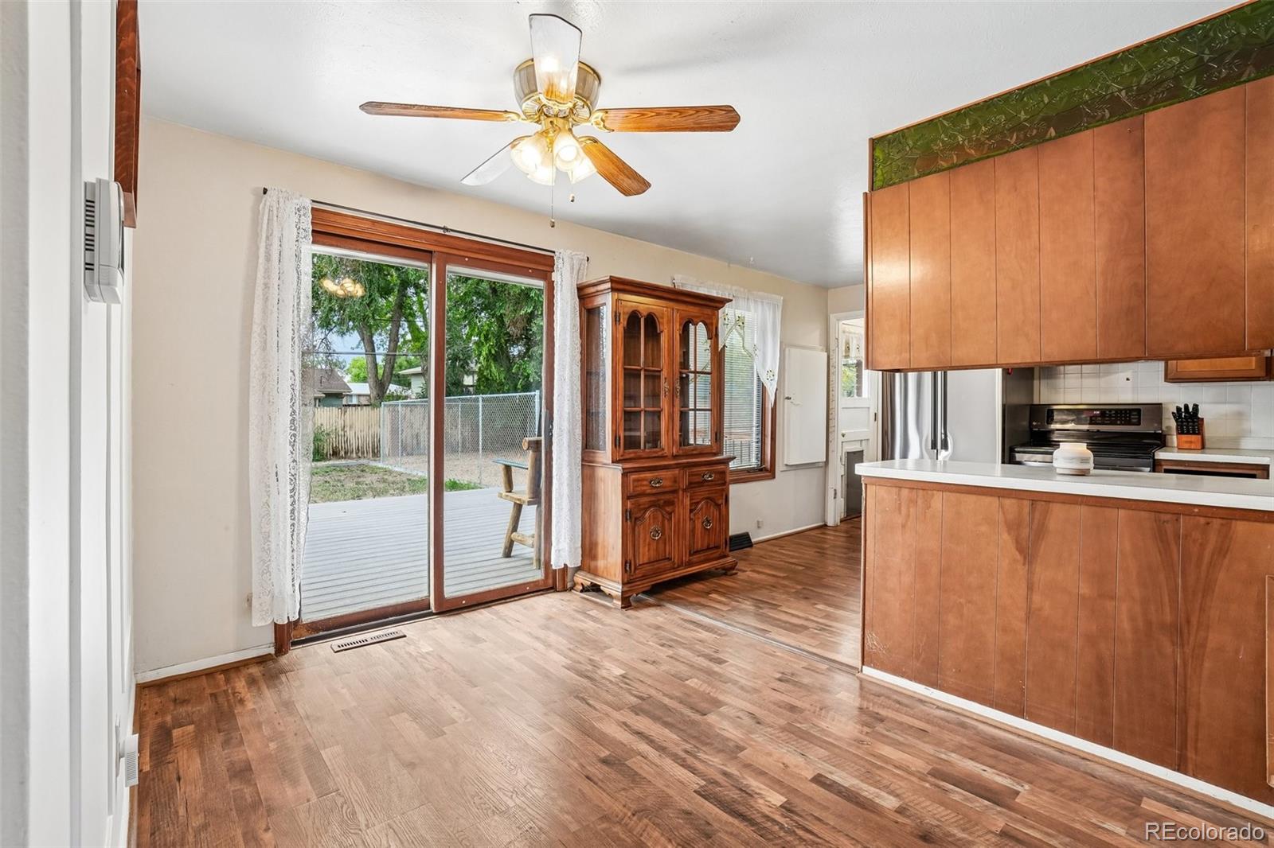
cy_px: 424
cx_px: 637
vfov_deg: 77.3
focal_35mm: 15
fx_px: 531
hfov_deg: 100.4
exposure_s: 1/40
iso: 400
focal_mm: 10
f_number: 8
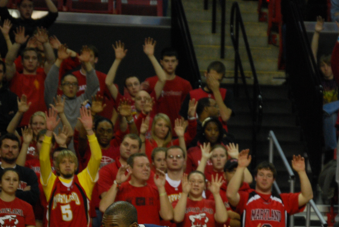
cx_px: 271
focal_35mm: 350
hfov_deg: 5.9
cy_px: 203
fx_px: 3300
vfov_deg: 3.9
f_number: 5
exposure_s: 1/80
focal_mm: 120
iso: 800
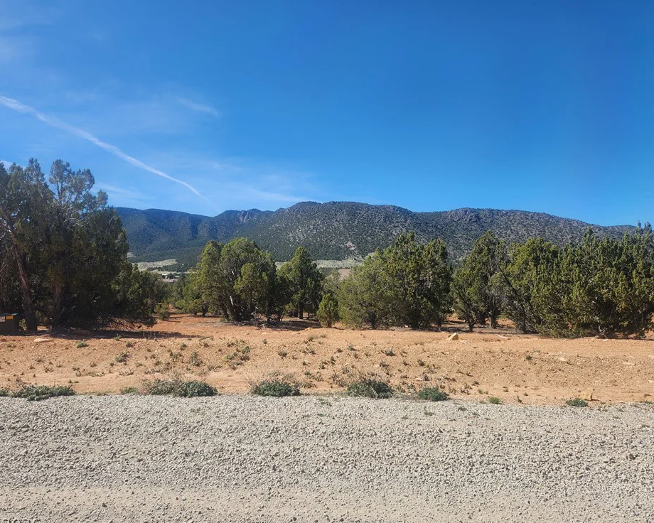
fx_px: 484
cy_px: 263
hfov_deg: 68.1
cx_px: 327
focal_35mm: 25
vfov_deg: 56.8
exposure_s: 1/1606
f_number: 1.8
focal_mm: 5.4
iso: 20
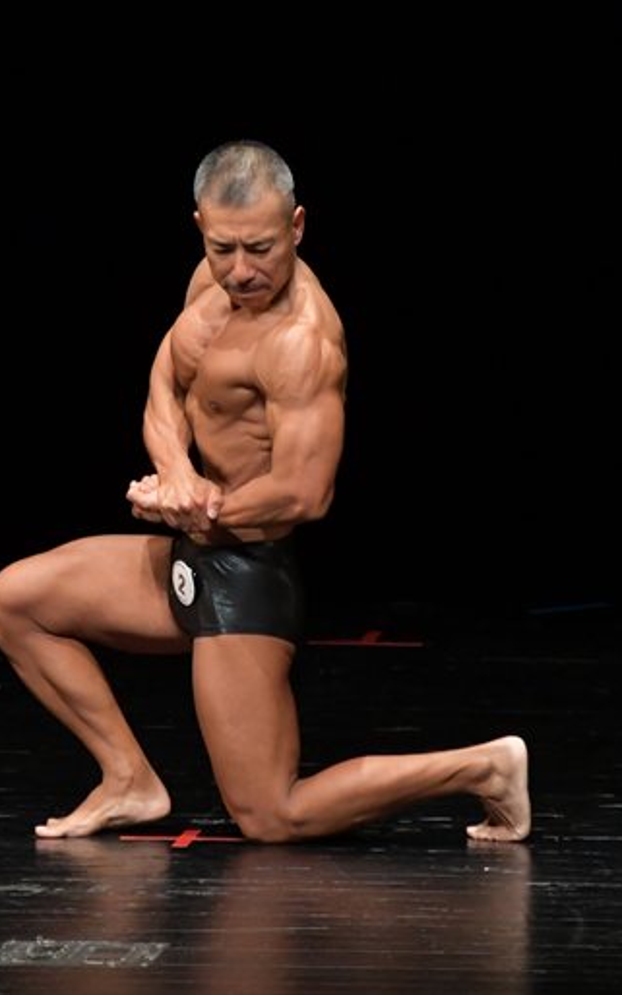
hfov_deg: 2.5
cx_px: 249
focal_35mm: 530
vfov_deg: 4.0
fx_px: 14383
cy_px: 498
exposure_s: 1/400
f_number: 5.6
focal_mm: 230
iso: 3200
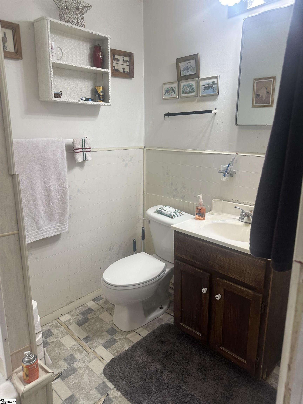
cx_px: 152
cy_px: 202
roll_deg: +2.6
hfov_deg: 56.8
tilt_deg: -13.2
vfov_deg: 71.6
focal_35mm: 24
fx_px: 280
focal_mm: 6.86
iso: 125
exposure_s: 1/120
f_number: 1.78
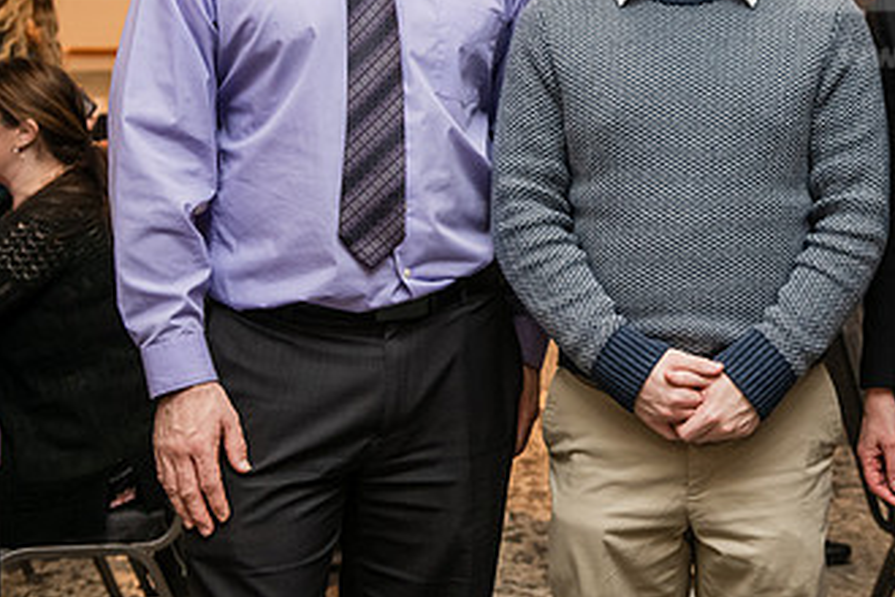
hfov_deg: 25.2
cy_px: 113
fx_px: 1964
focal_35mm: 79
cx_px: 716
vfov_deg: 17.1
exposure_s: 1/160
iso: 2000
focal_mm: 45
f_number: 3.5
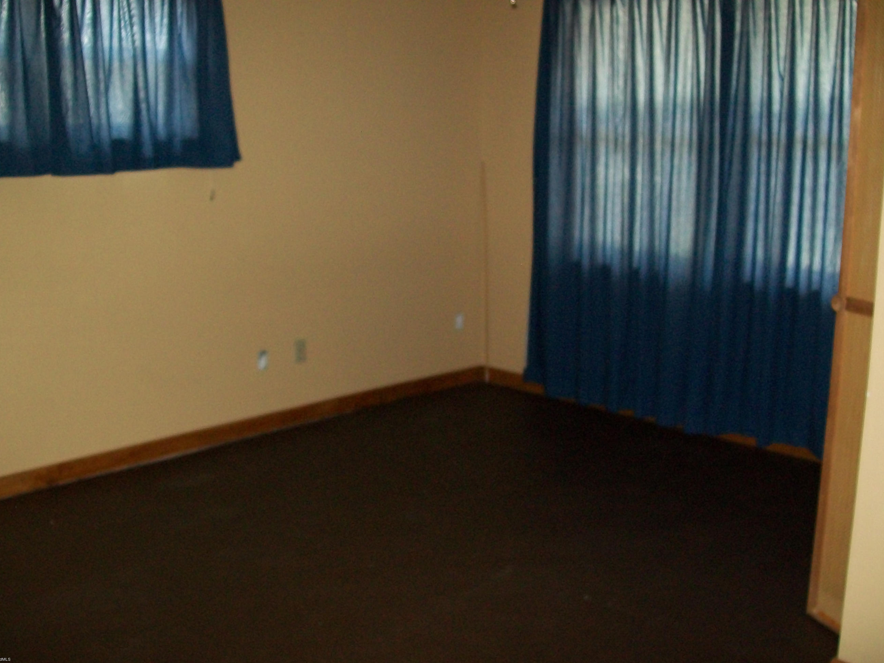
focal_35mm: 37
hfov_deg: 50.1
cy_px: 340
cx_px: 440
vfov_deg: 38.7
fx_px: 945
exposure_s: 1/60
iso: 160
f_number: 2.7
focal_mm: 6
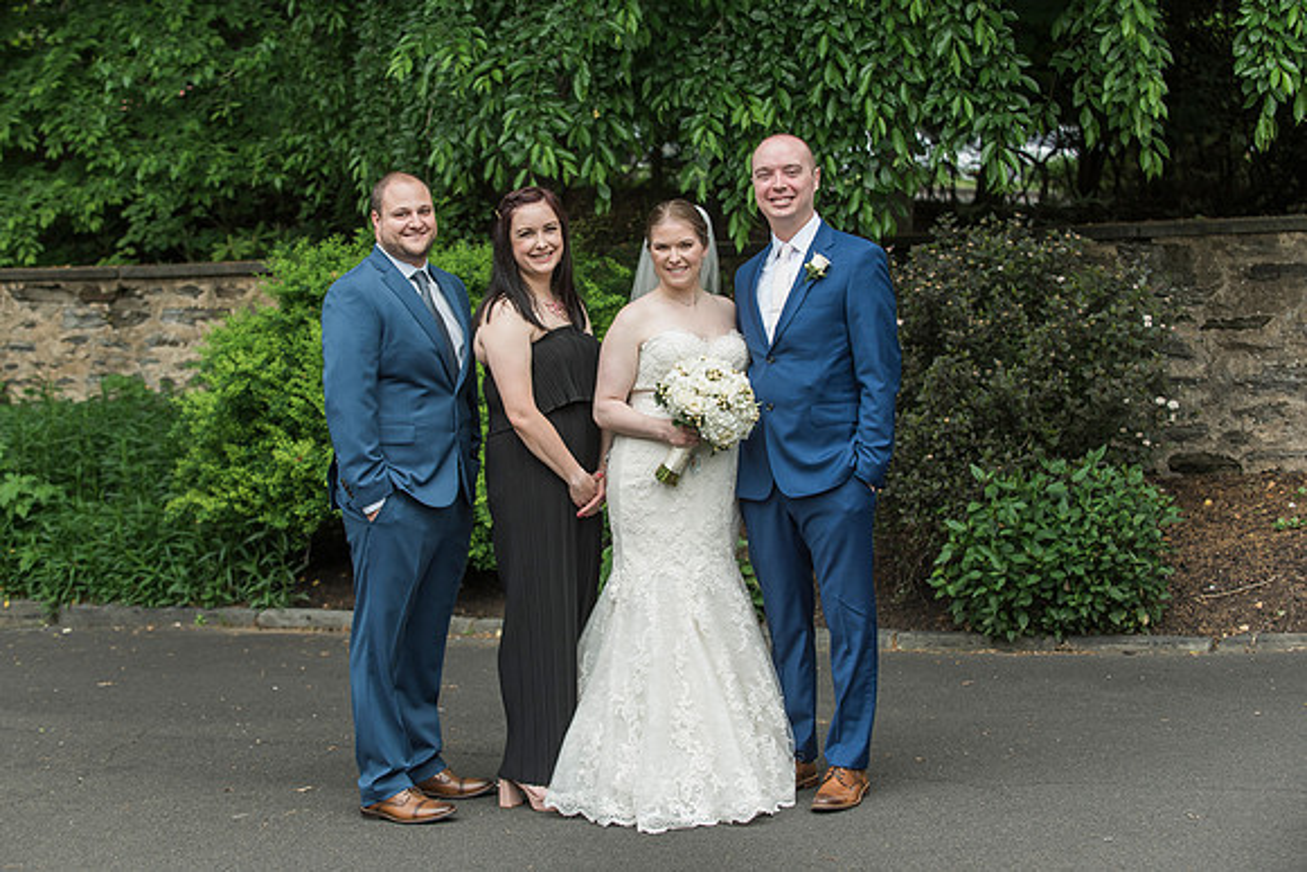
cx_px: 630
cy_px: 419
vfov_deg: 18.5
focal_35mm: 74
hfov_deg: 27.5
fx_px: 2672
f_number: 4
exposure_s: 1/500
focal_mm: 70
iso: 500
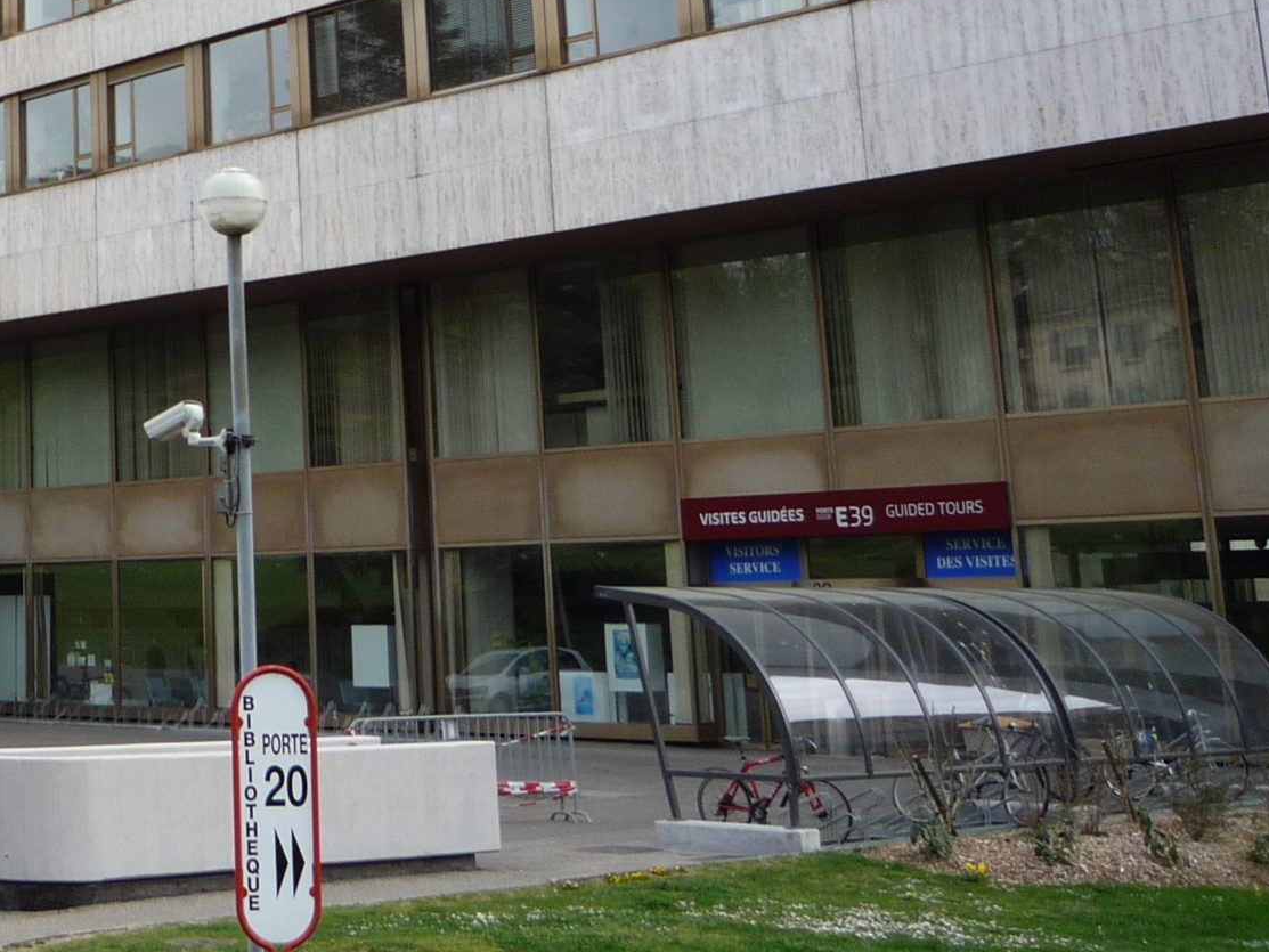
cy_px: -51
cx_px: -130
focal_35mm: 69
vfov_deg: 20.5
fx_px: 2530
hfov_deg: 26.0
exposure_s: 1/320
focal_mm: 5.2
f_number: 4
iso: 100
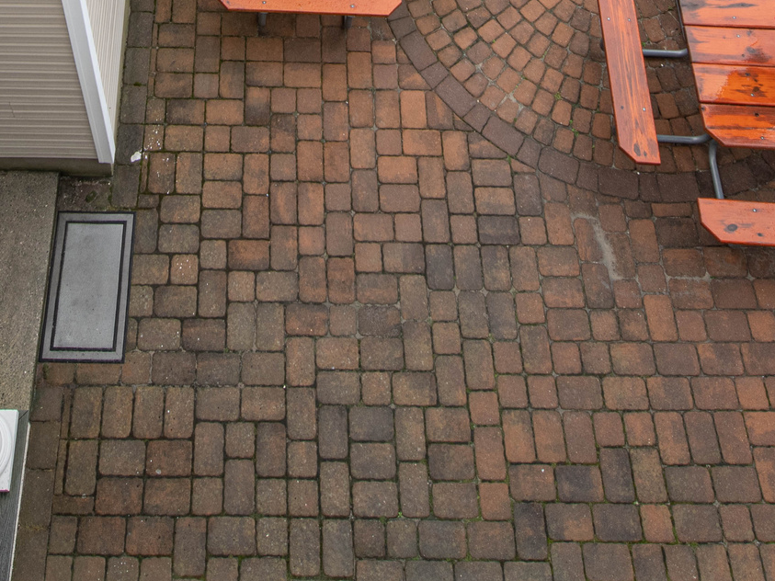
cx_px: 266
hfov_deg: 37.1
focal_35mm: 51
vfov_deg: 21.8
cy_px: -374
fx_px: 1142
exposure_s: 1/60
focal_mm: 14
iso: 110
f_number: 9
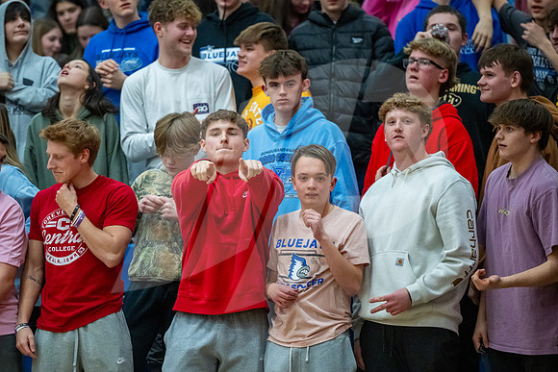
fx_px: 3447
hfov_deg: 9.3
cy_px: 184
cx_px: 233
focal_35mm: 222
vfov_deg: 6.2
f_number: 2.8
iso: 8000
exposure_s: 1/1000
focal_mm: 190
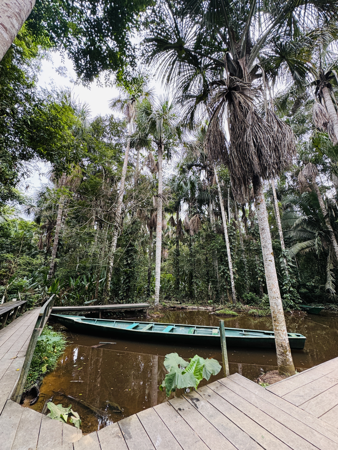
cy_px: 225
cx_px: 169
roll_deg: -0.1
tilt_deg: +17.9
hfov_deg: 85.7
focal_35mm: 14
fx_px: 182
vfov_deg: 102.1
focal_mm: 2.22
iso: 125
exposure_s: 1/99
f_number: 2.2
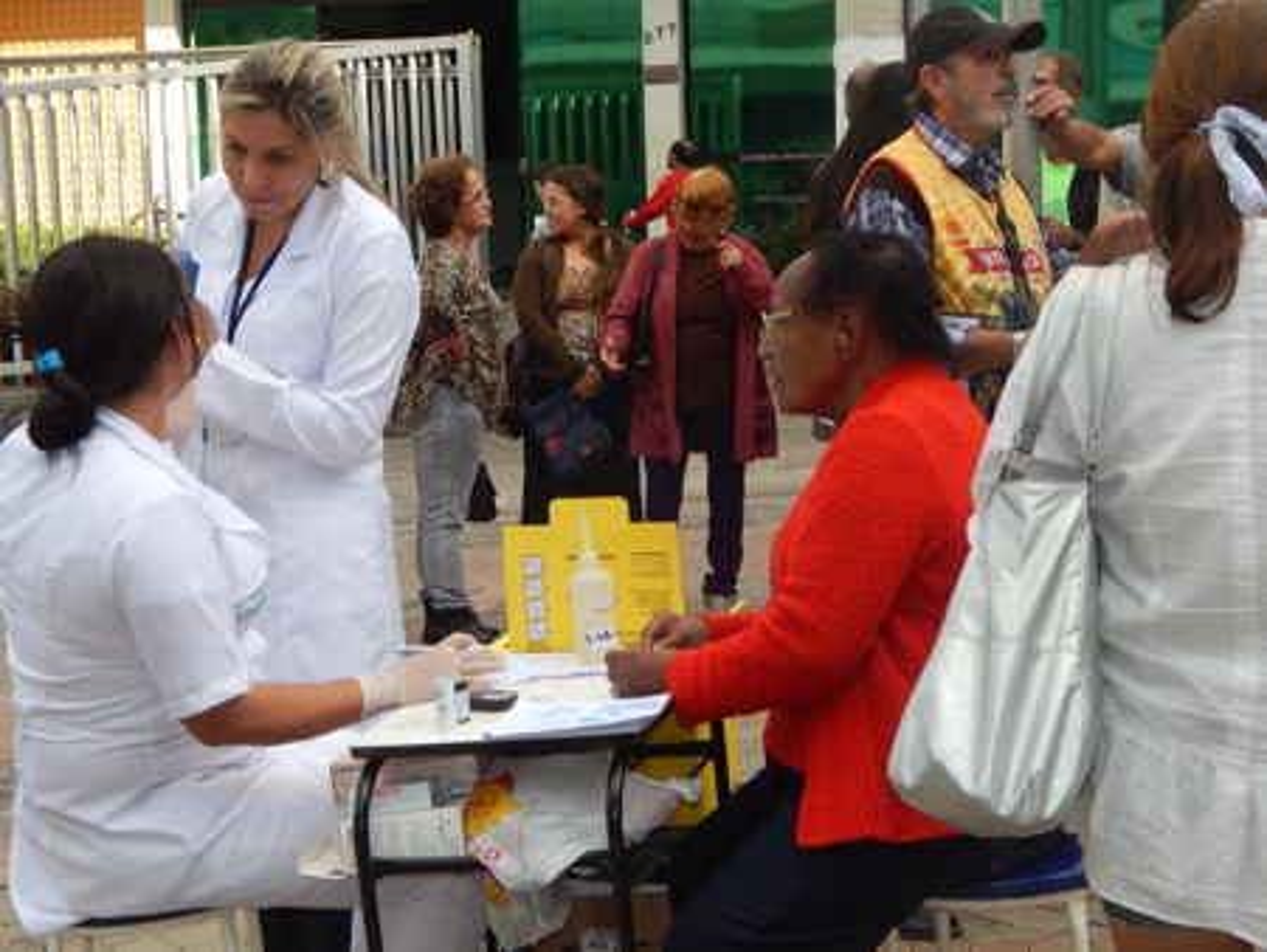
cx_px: 634
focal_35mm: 69
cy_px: 476
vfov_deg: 21.3
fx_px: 2527
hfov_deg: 28.1
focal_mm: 12.3
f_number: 4.1
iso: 125
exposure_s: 1/250
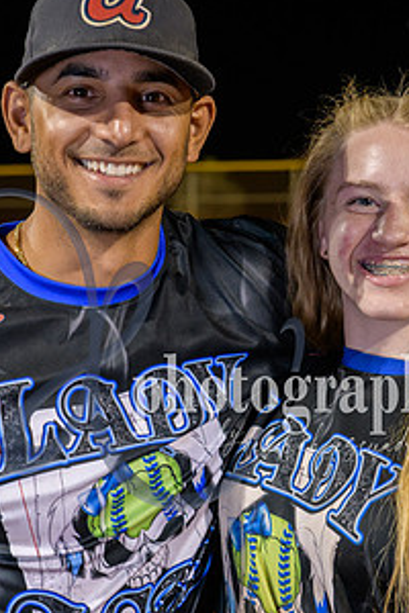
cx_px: 219
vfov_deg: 19.4
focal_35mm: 105
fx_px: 1789
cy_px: 347
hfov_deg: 13.0
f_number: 5
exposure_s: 1/80
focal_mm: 70
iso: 2000
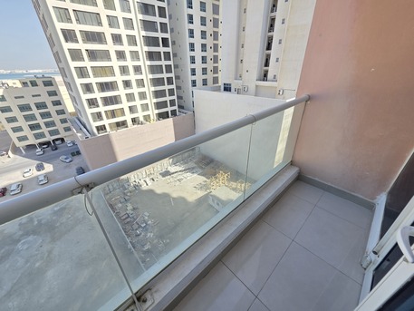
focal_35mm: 13
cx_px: 207
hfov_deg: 106.2
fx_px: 156
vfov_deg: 89.9
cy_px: 156
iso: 40
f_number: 1.9
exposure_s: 1/887
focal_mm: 2.2
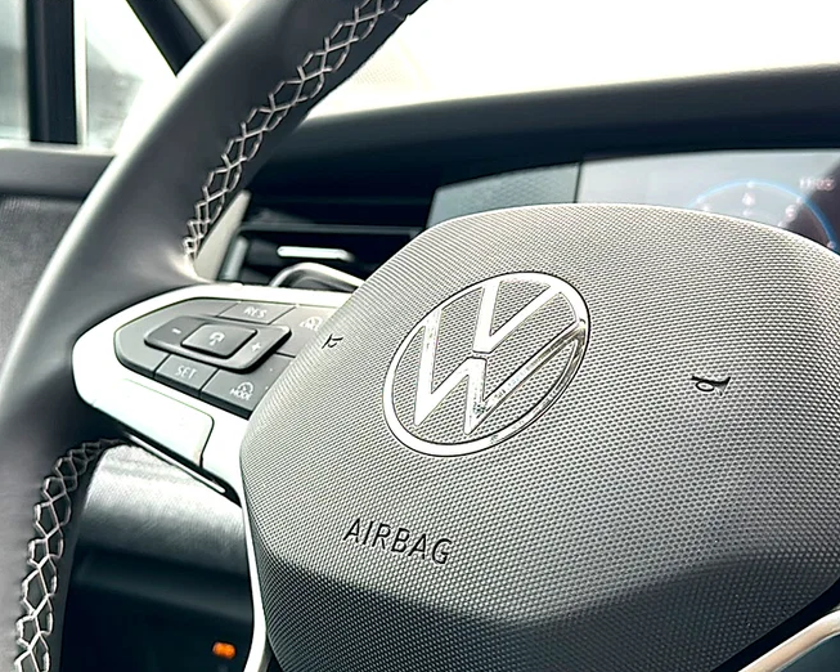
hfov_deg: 41.2
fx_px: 1118
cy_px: 335
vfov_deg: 33.4
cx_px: 408
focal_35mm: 45
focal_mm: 6.86
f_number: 1.78
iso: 80
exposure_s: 1/450
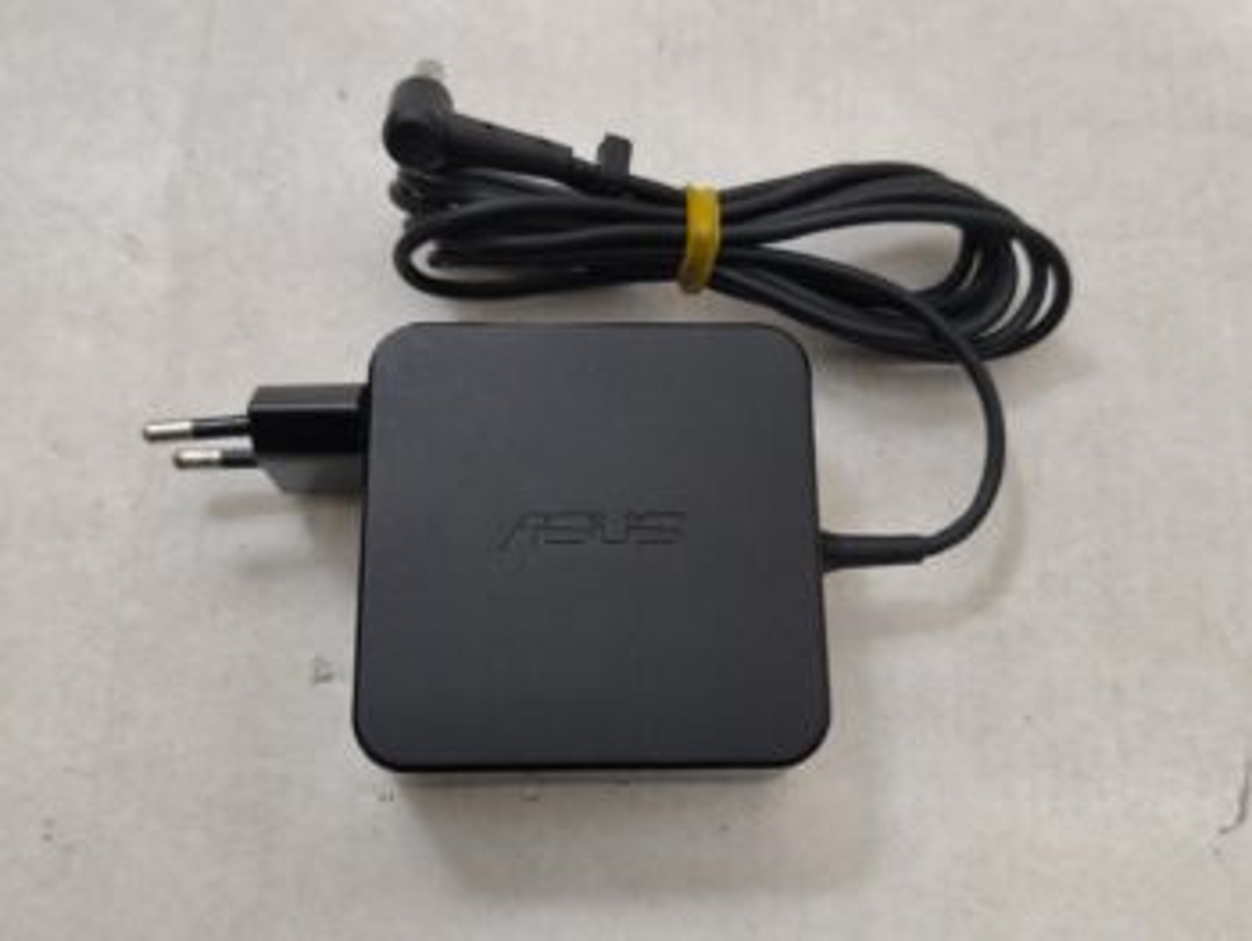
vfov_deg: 40.7
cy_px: 470
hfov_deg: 52.6
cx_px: 626
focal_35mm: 35
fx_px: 1267
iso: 500
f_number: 1.6
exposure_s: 1/50
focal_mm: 6.57
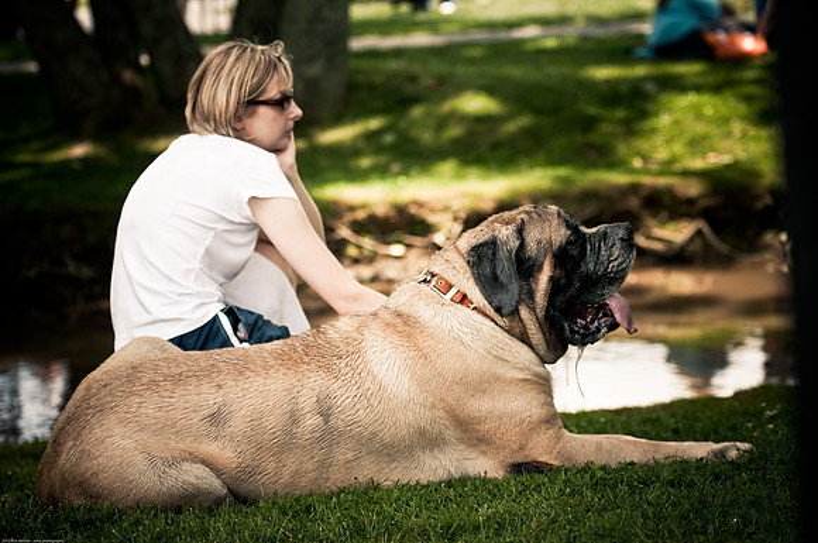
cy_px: 272
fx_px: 2382
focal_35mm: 105
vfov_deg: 13.0
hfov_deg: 19.5
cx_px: 409
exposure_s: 1/2000
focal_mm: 70
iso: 200
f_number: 2.8
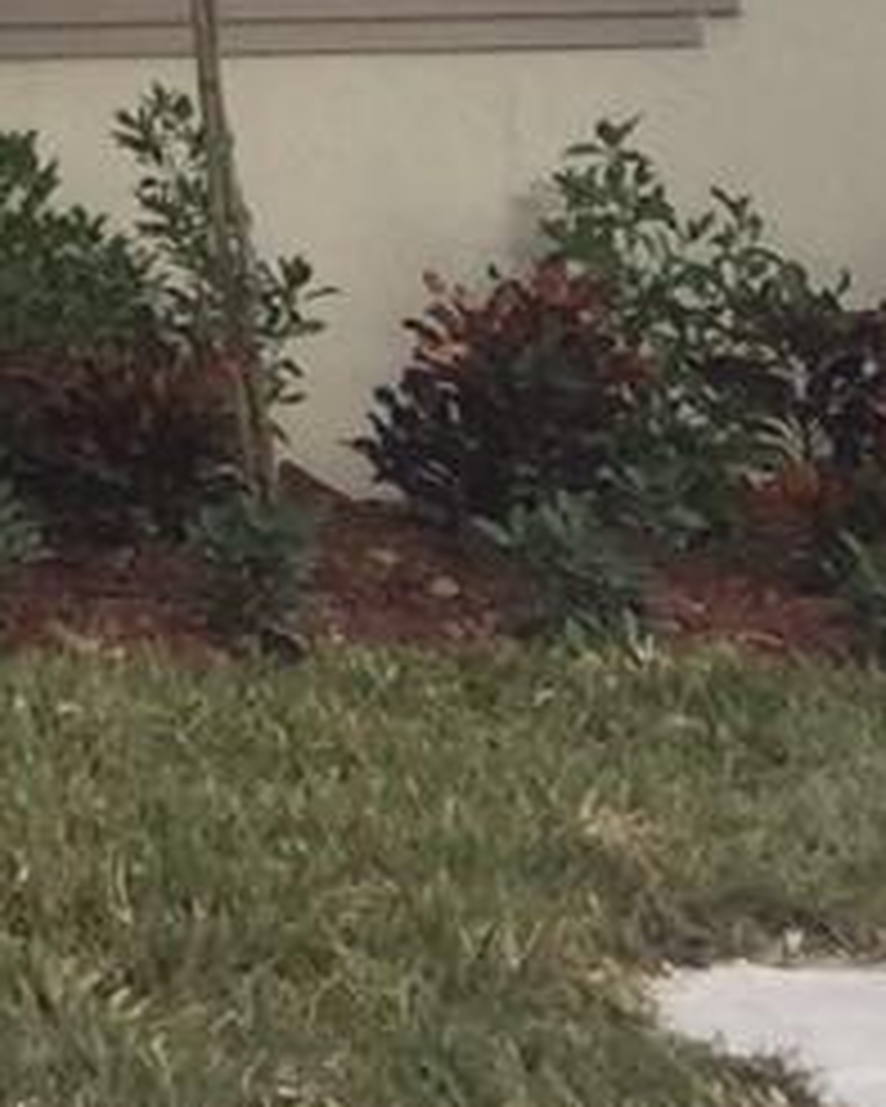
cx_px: -2600
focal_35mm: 184
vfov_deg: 9.6
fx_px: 6027
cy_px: -1238
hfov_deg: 6.7
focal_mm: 4.15
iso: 32
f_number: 2.2
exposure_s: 1/353
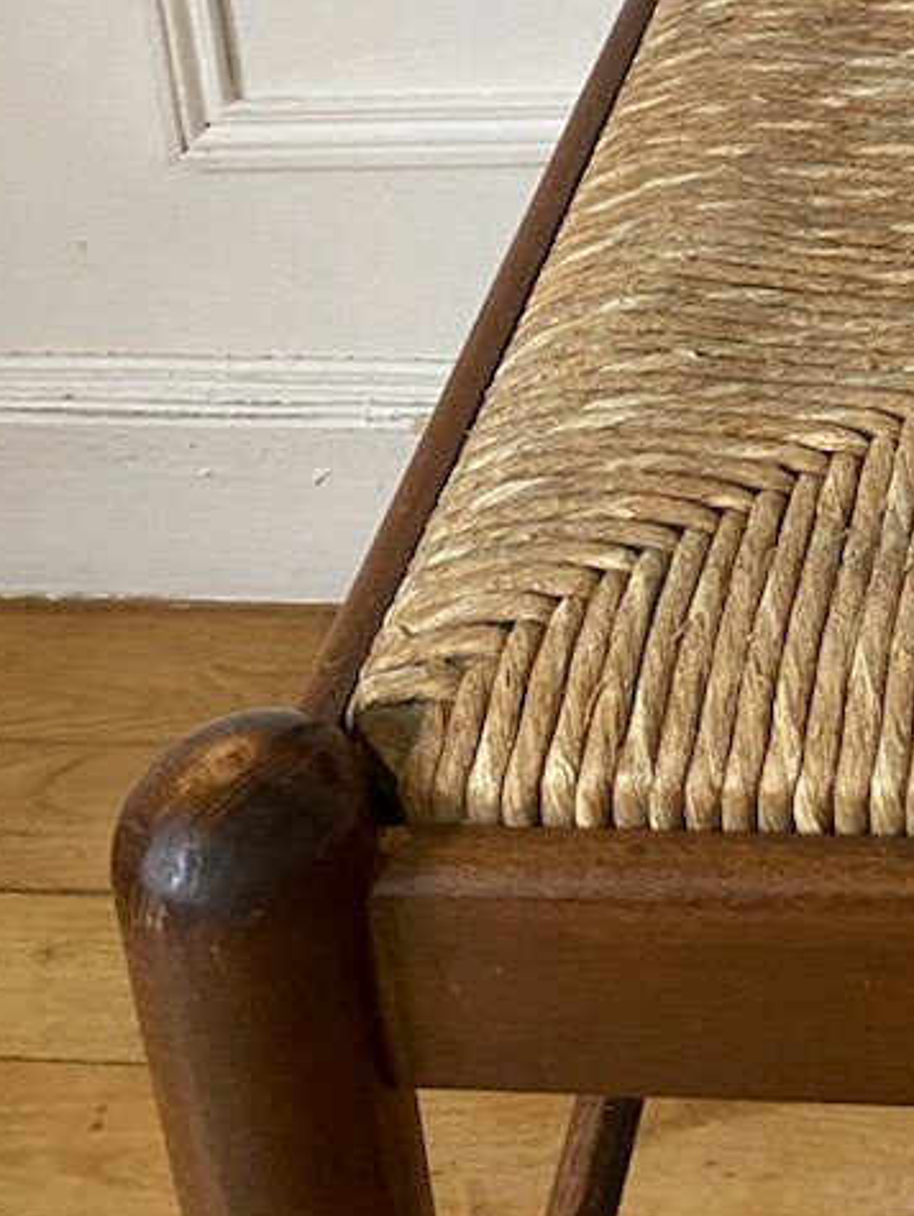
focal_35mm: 70
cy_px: -412
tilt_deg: -20.3
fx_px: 2461
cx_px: 1214
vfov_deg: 24.0
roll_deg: +1.3
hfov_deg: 19.3
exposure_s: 1/60
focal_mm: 4.25
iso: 250
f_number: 1.8
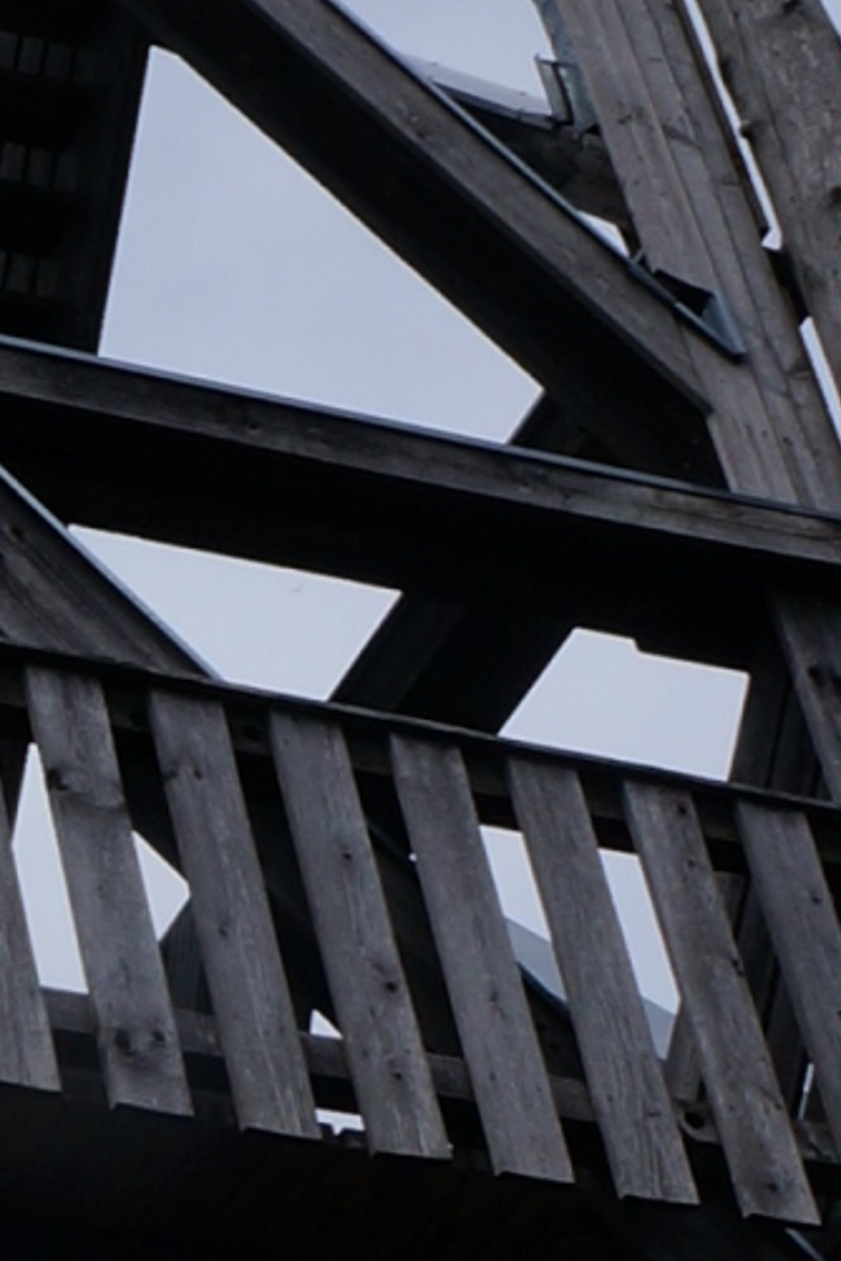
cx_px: -1241
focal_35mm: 162
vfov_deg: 12.7
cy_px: 569
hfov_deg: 7.8
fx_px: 5676
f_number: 13
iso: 100
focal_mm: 18
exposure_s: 1/200
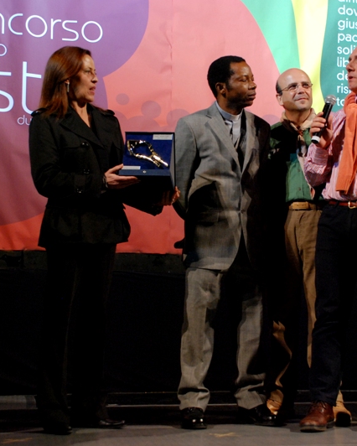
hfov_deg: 23.2
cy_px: 222
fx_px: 867
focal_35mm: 66
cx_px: 230
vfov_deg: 28.8
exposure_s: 1/60
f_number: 4.2
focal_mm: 31
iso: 800
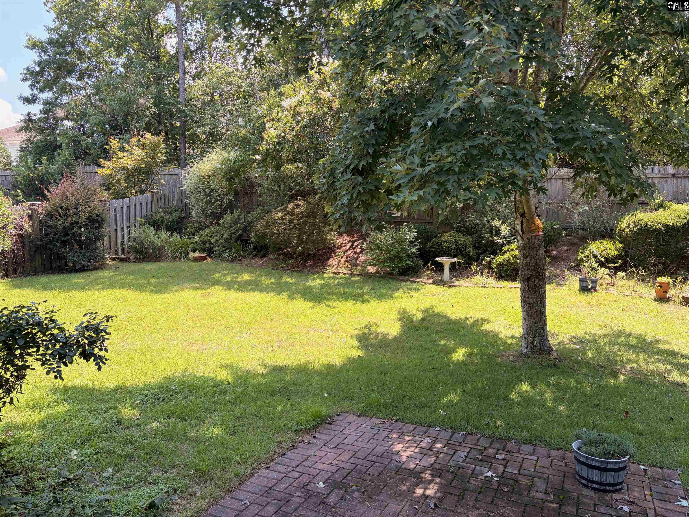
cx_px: 344
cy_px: 258
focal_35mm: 26
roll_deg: +1.9
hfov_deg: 67.3
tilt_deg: -1.3
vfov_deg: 53.1
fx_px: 518
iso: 50
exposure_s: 1/430
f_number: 1.6
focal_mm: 5.96
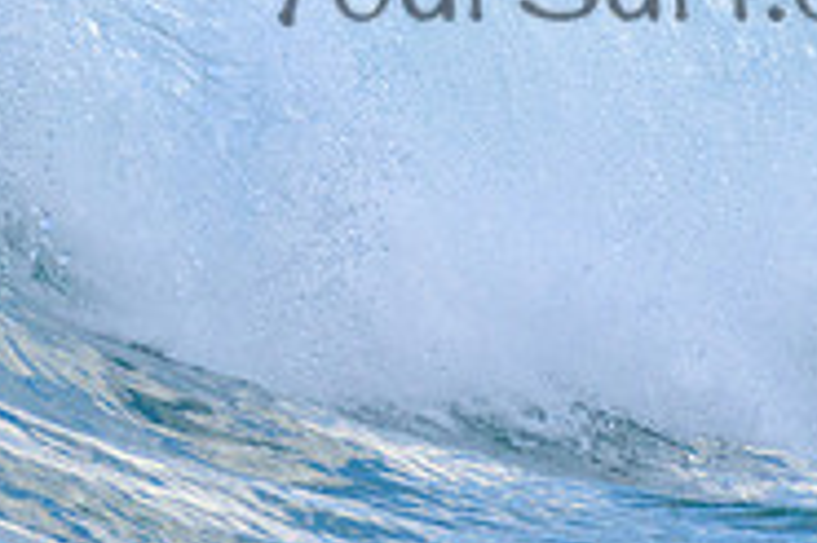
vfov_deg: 0.7
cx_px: 426
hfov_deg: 1.1
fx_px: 43670
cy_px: -266
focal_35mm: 1926
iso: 640
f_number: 5.6
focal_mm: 500
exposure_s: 1/2000
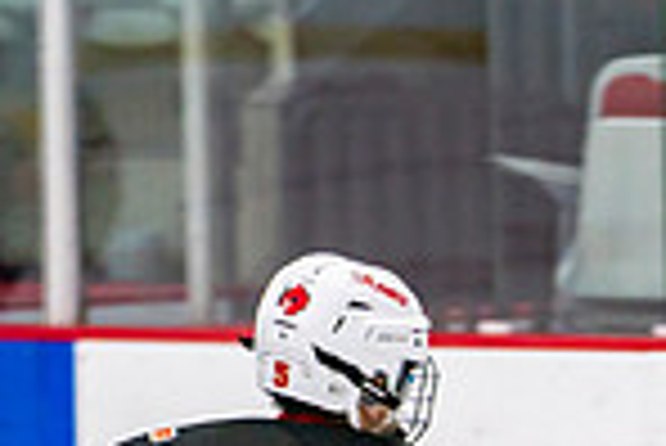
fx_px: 14518
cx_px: 1157
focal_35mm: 784
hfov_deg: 2.6
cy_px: 1023
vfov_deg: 1.8
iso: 640
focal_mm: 160
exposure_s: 1/640
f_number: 2.8
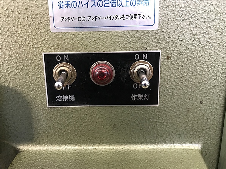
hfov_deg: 59.9
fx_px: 196
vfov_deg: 46.8
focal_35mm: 30
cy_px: 89
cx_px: 109
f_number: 1.8
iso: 40
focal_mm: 3.99
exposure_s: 1/15
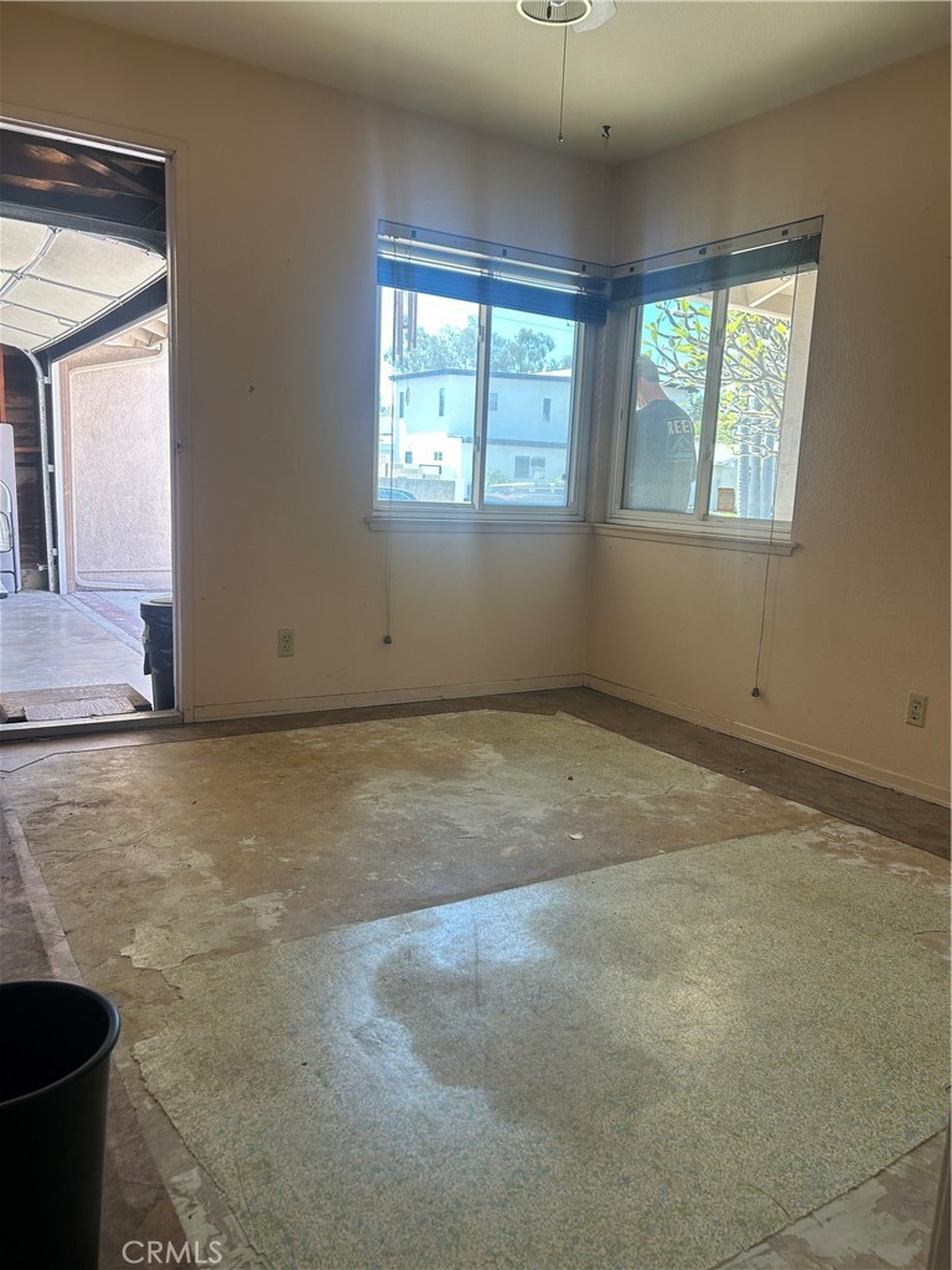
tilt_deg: -11.0
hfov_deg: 53.1
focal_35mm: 26
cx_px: 476
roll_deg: -2.4
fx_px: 953
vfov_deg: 67.3
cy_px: 635
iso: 64
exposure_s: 1/120
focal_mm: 5.7
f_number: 1.5
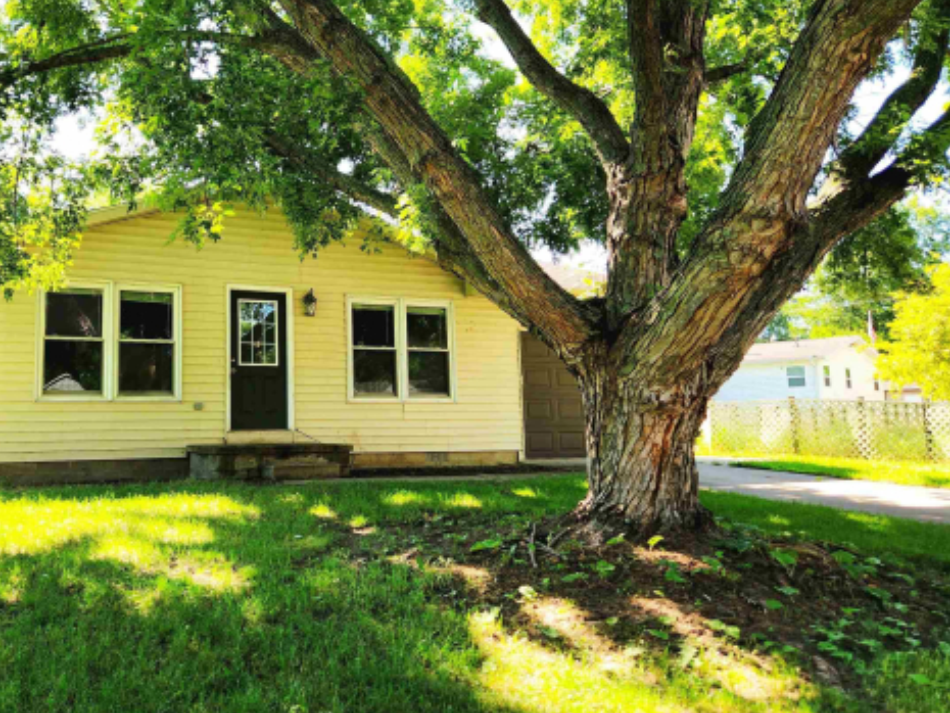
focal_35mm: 33
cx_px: 326
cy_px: 313
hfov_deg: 54.4
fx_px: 906
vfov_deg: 42.9
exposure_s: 1/213
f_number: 1.8
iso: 20
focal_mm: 5.4
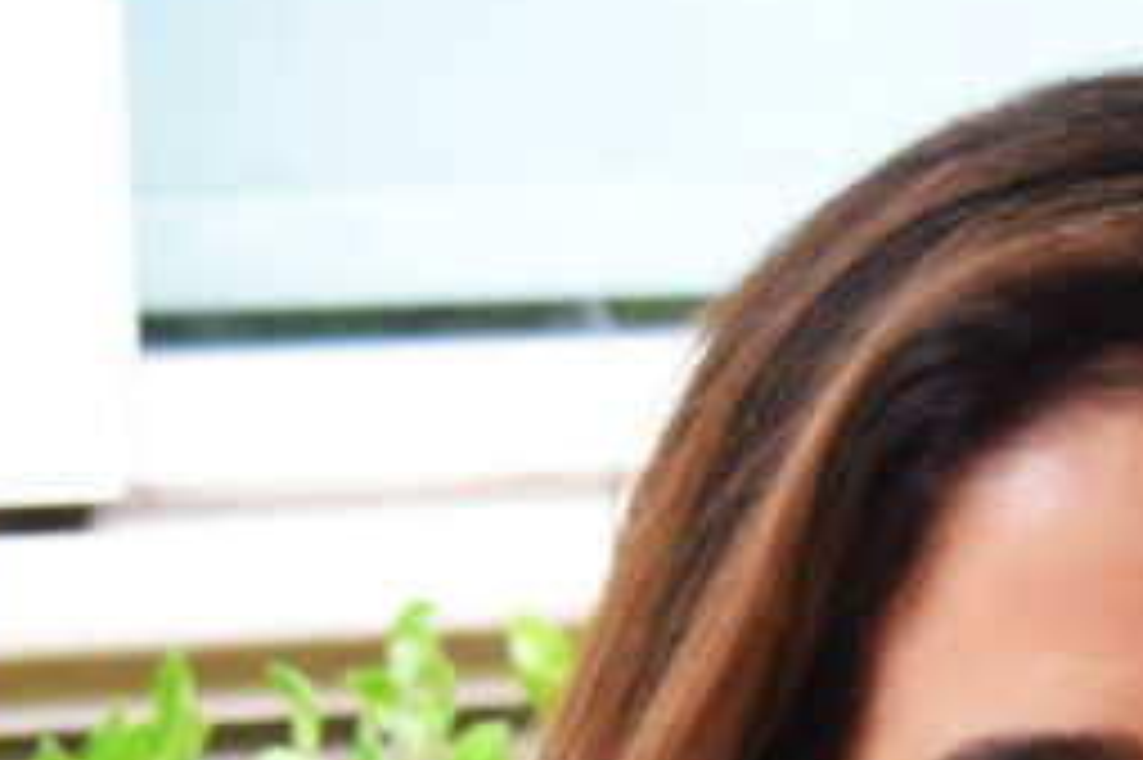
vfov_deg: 6.0
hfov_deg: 8.8
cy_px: 1228
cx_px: 1786
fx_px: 7202
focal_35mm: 227
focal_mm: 32
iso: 3200
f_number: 4.5
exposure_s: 1/400
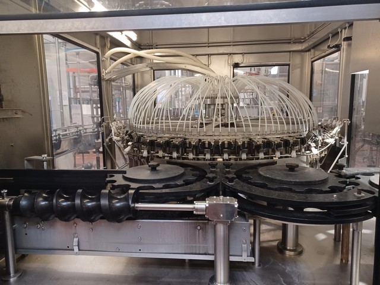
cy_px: 142
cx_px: 190
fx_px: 274
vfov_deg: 54.9
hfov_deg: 69.4
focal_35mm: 25
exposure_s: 1/25
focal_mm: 4.6
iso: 800
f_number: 1.8
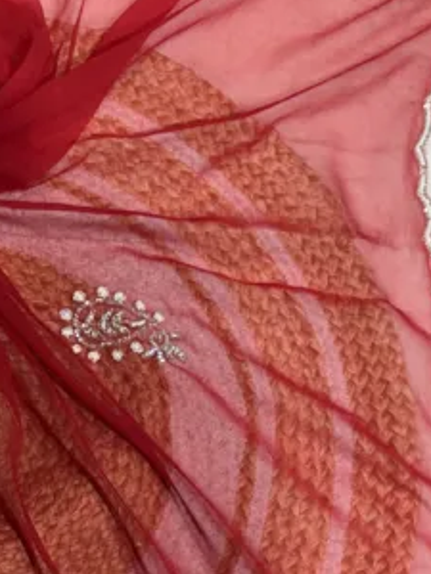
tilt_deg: -78.0
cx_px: -92
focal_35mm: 78
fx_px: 1295
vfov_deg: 24.5
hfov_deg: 17.9
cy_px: 489
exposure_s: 1/100
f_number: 1.6
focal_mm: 5.96
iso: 40
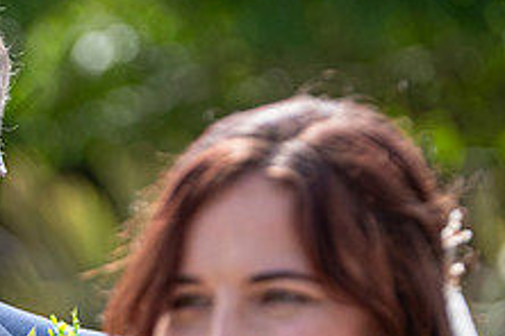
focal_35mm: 708
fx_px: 9931
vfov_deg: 1.9
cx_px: -138
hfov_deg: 2.9
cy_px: 207
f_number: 3.2
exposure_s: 1/1000
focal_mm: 140
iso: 200
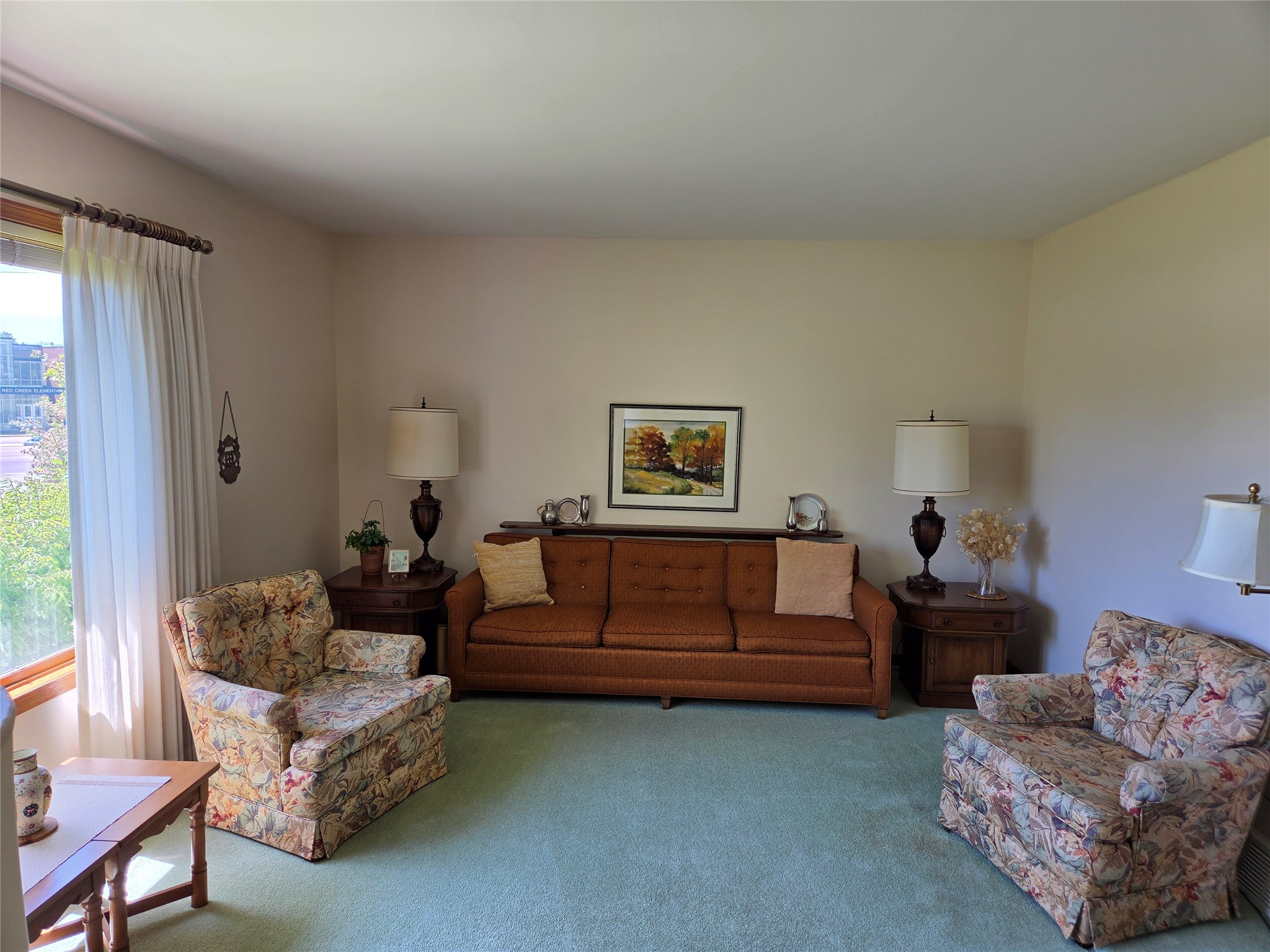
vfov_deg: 58.9
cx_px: 635
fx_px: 844
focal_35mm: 23
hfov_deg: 73.9
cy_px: 476
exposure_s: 1/180
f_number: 1.8
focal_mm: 5.4
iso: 40
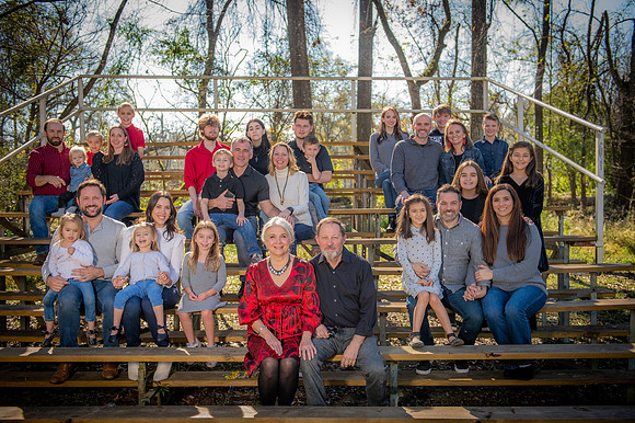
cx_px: 318
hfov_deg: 50.7
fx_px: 670
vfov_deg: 35.0
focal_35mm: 38
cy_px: 212
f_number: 3.5
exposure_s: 1/250
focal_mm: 38
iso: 50
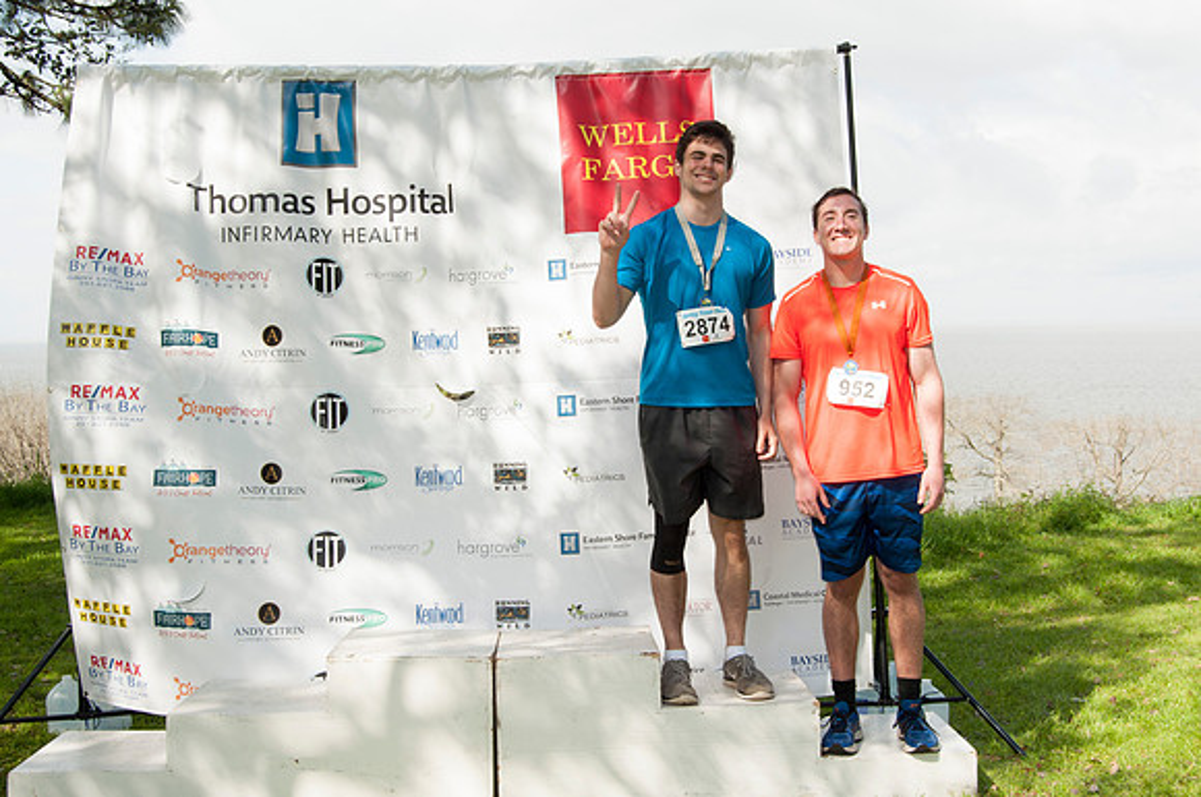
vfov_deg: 31.8
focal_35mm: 42
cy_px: 398
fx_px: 1399
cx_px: 600
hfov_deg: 46.5
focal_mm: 28
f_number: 9
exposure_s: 1/200
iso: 250
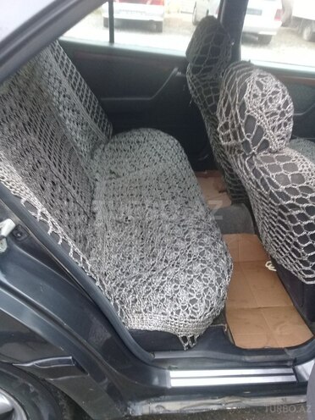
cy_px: 210
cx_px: 158
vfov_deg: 58.4
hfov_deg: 45.4
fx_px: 376
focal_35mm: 31
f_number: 2.2
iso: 80
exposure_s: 1/33
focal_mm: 3.3
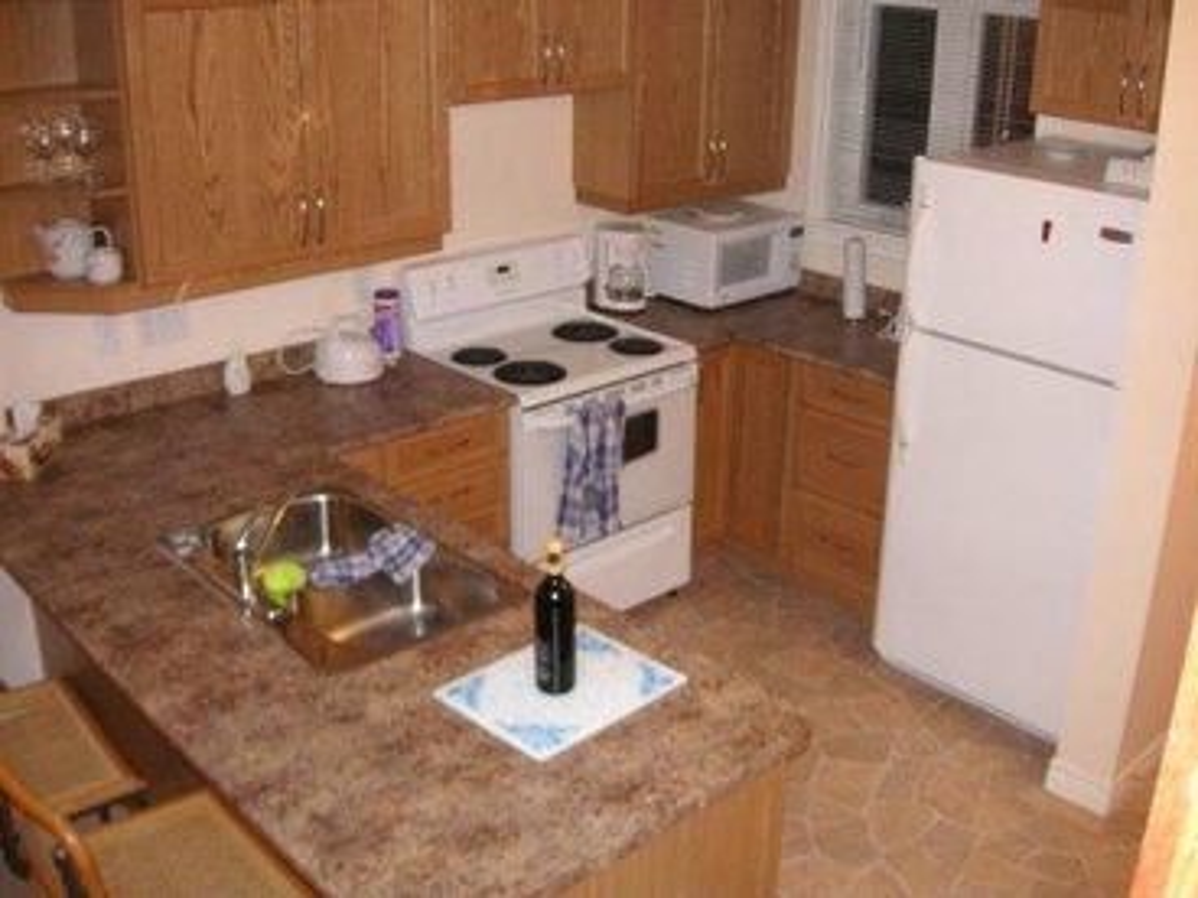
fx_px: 1281
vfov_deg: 38.7
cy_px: 449
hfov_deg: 50.1
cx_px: 599
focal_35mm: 37
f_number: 2.8
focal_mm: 6.1
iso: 160
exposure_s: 1/45
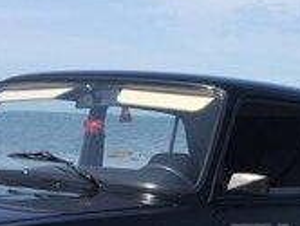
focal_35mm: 115
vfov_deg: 12.7
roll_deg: -2.6
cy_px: 250
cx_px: 416
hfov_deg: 16.0
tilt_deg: -6.5
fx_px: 998
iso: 32
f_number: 2.2
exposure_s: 1/1721
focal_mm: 4.15
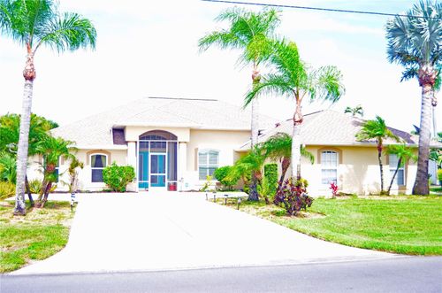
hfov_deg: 49.6
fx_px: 478
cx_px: 221
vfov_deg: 34.1
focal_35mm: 39
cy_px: 146
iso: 100
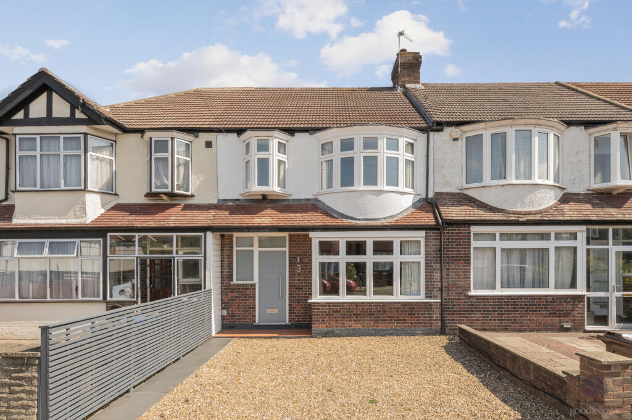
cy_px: 210
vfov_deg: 81.1
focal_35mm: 14
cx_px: 316
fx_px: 246
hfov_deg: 104.3
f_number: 8
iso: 400
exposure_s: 1/500
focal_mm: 14
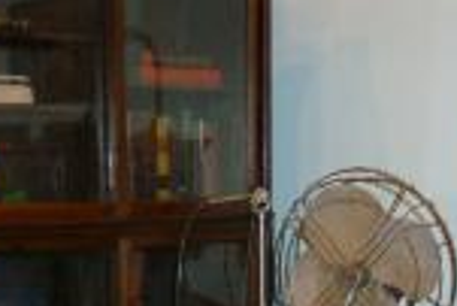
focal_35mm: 100
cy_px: 371
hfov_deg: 20.4
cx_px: 230
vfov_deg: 13.3
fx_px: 1271
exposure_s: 1/8
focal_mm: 5.2
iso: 200
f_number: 3.3
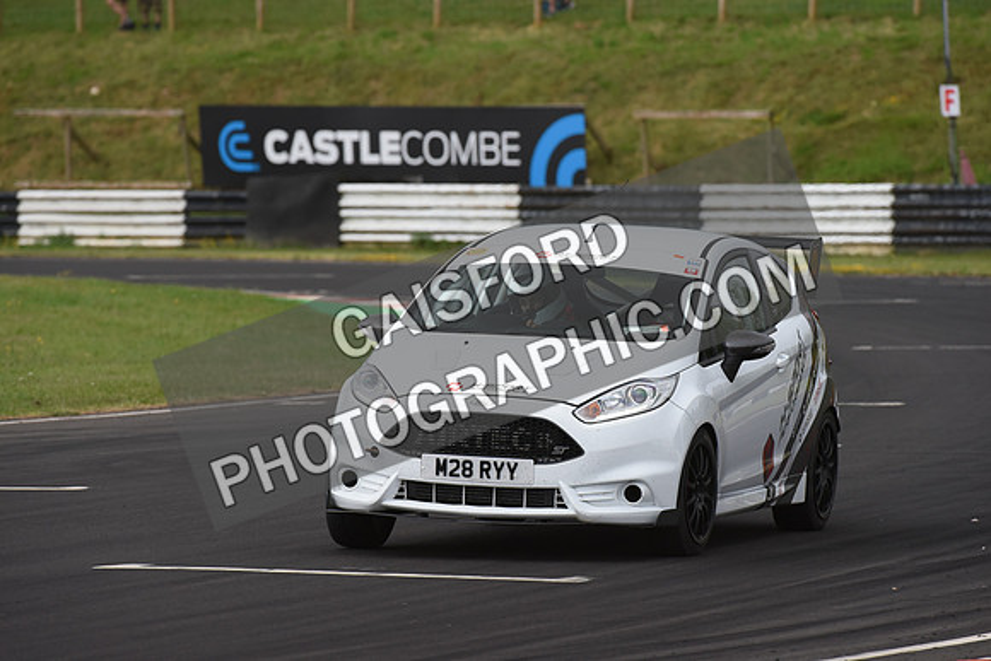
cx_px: 496
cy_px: 330
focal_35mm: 380
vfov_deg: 3.6
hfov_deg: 5.4
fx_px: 10463
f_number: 8
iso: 1600
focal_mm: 380
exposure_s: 1/1000
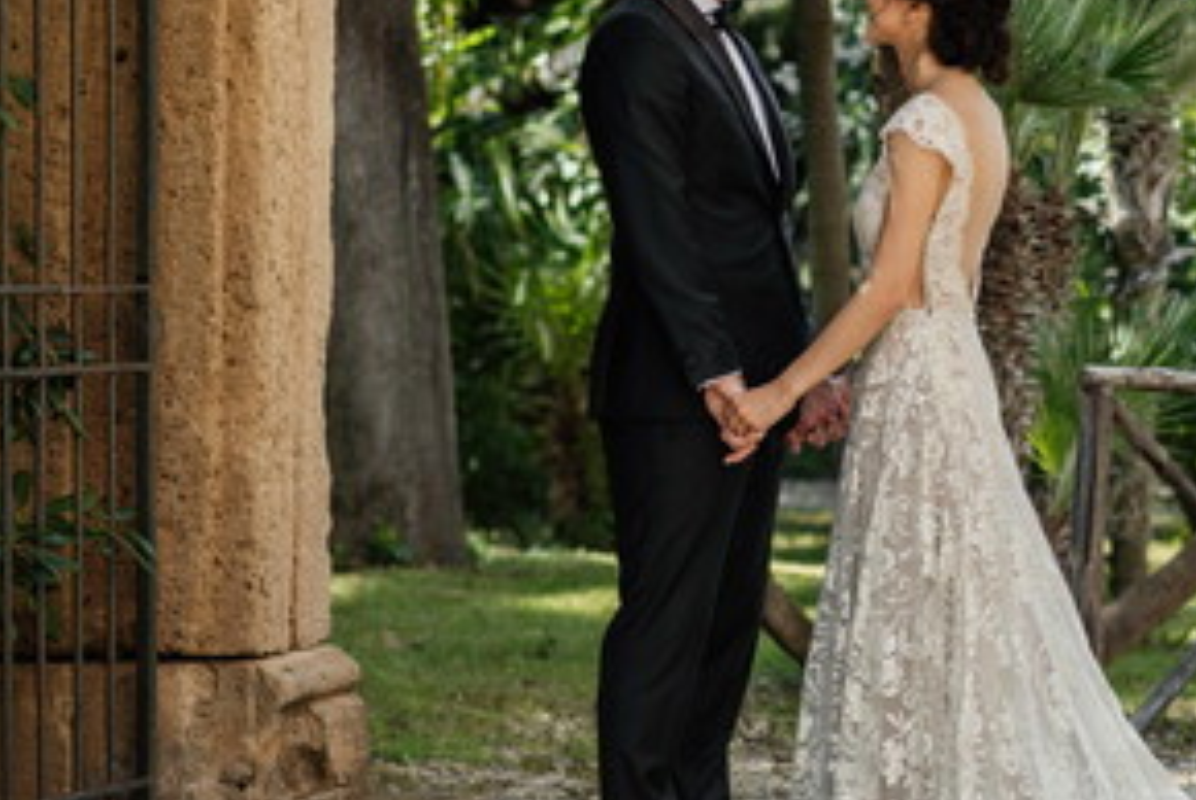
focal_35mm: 173
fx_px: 5753
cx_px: 1076
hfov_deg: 11.8
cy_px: 264
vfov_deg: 8.0
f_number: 3.2
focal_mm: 85
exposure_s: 1/640
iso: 160
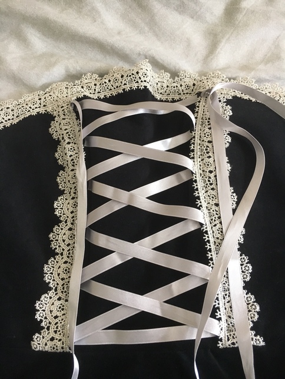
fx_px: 318
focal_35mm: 29
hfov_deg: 48.2
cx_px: 142
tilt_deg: -61.2
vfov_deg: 61.7
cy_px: 190
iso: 200
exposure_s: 1/33
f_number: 2.2
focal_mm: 4.15
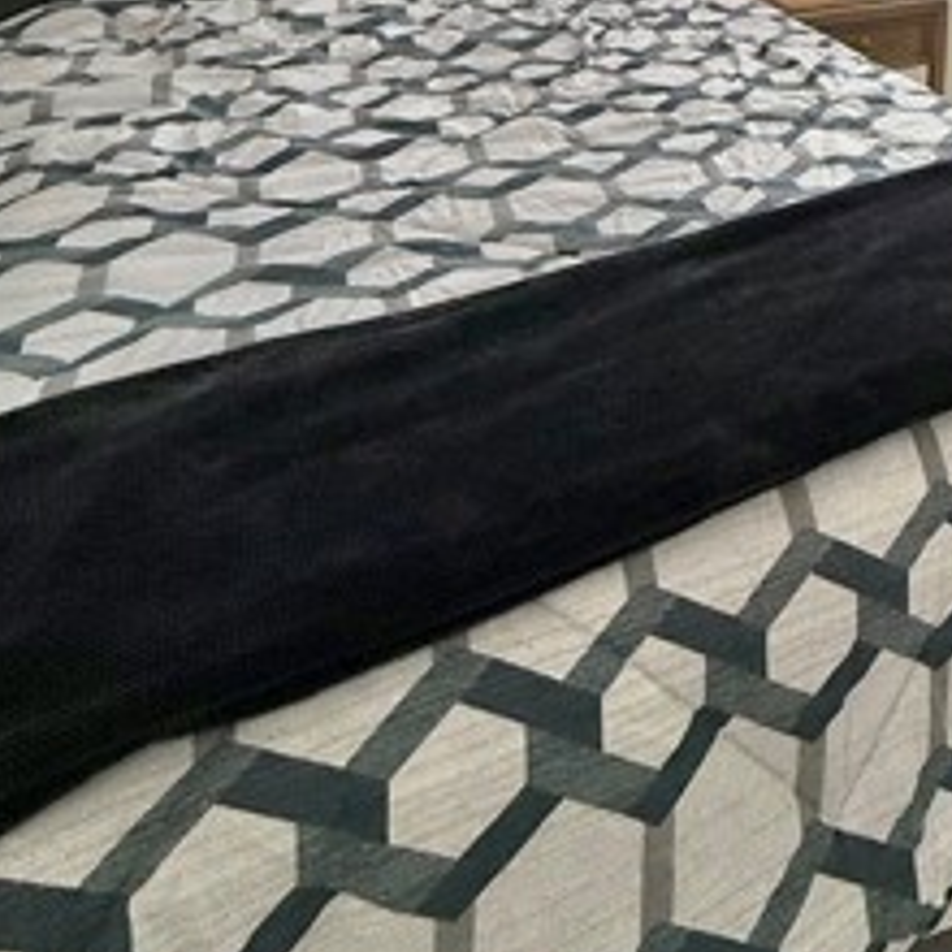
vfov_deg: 36.7
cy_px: -160
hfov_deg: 38.9
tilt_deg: -5.1
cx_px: 1017
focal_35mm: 36
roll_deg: -2.1
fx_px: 1120
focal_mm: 2.22
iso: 100
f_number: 2.2
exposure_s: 1/120
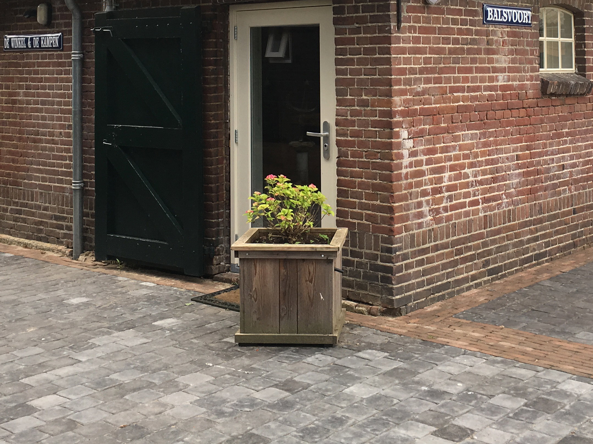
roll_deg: -0.5
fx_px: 925
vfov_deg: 26.0
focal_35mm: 54
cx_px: 356
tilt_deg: +0.1
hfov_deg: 35.4
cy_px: 32
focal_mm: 4.15
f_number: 2.2
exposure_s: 1/284
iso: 25
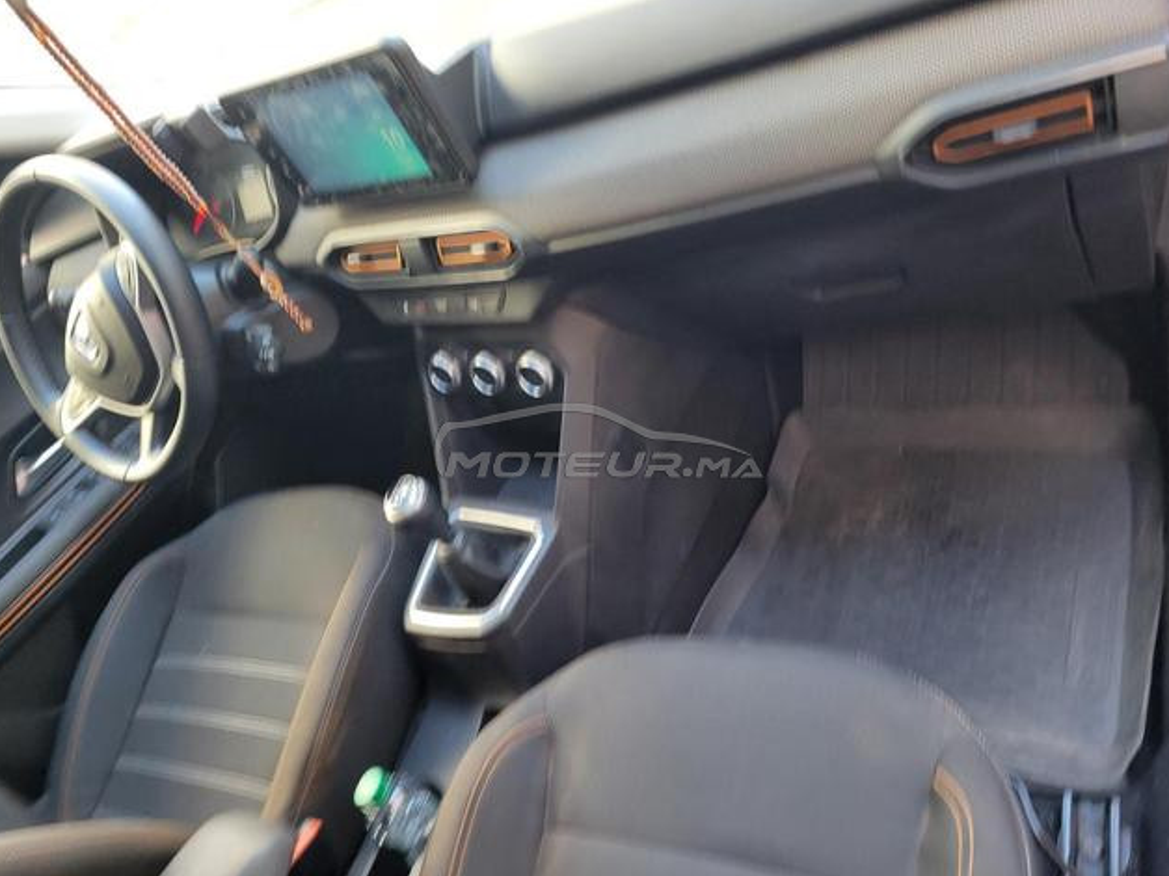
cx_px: 598
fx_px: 912
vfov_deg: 51.4
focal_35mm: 27
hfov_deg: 65.3
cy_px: 440
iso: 200
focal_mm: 5.4
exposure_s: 1/100
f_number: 1.8
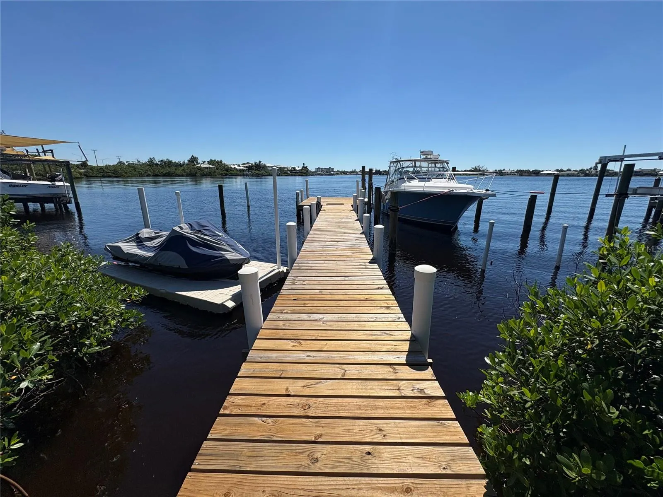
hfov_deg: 102.1
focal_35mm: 14
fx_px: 268
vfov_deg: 85.7
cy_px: 248
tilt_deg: -14.5
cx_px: 332
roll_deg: -0.2
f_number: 2.2
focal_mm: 2.22
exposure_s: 1/3546
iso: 50
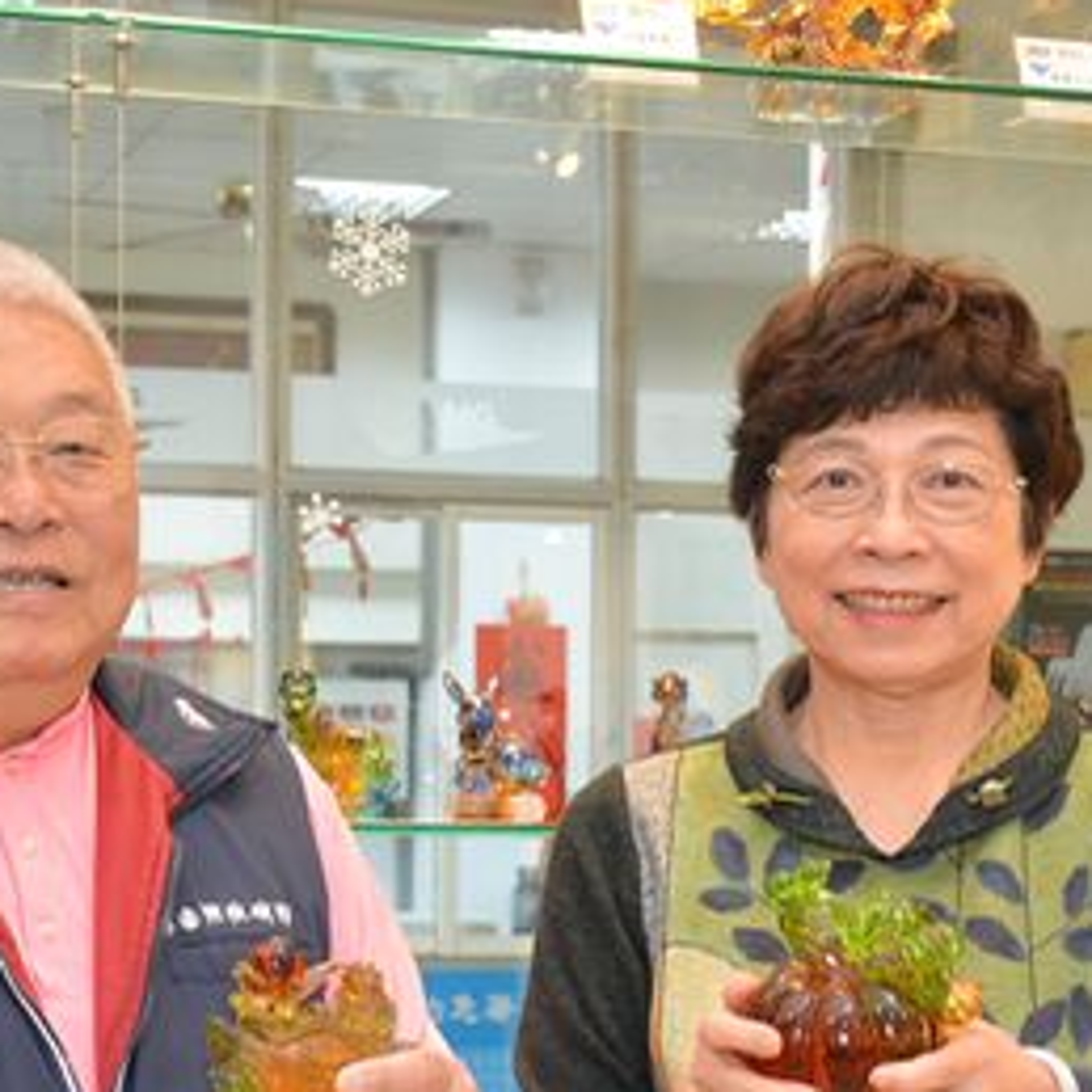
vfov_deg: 18.7
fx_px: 3284
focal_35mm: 92
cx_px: 544
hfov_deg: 18.9
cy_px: 860
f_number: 4
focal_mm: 26
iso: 1000
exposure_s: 1/80
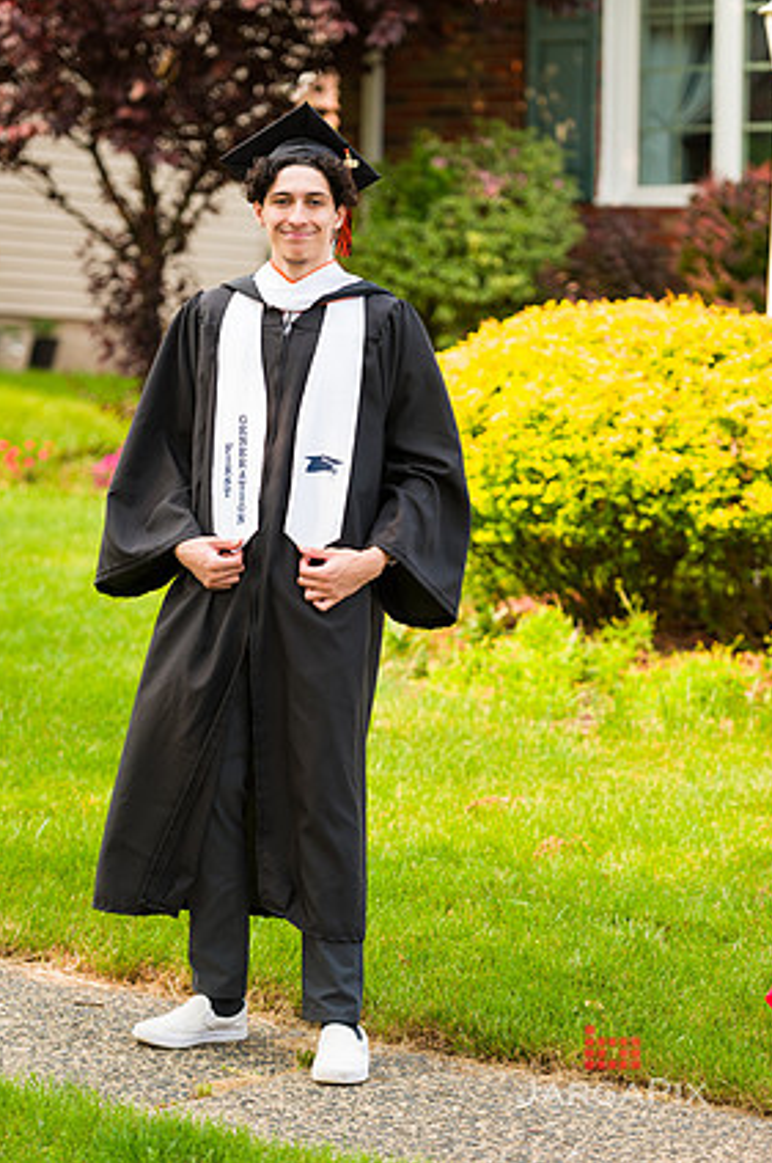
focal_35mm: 133
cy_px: 547
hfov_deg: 10.3
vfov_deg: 15.4
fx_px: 4288
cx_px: 367
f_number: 3.2
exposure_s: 1/640
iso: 200
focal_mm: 125
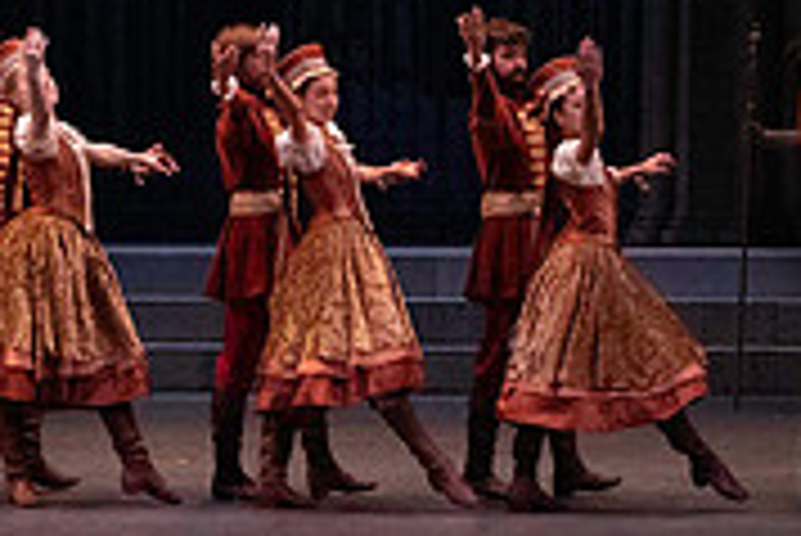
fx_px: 6168
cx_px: 598
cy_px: -133
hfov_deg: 7.4
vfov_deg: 5.0
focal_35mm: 277
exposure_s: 1/400
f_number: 7.1
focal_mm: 85
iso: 12800
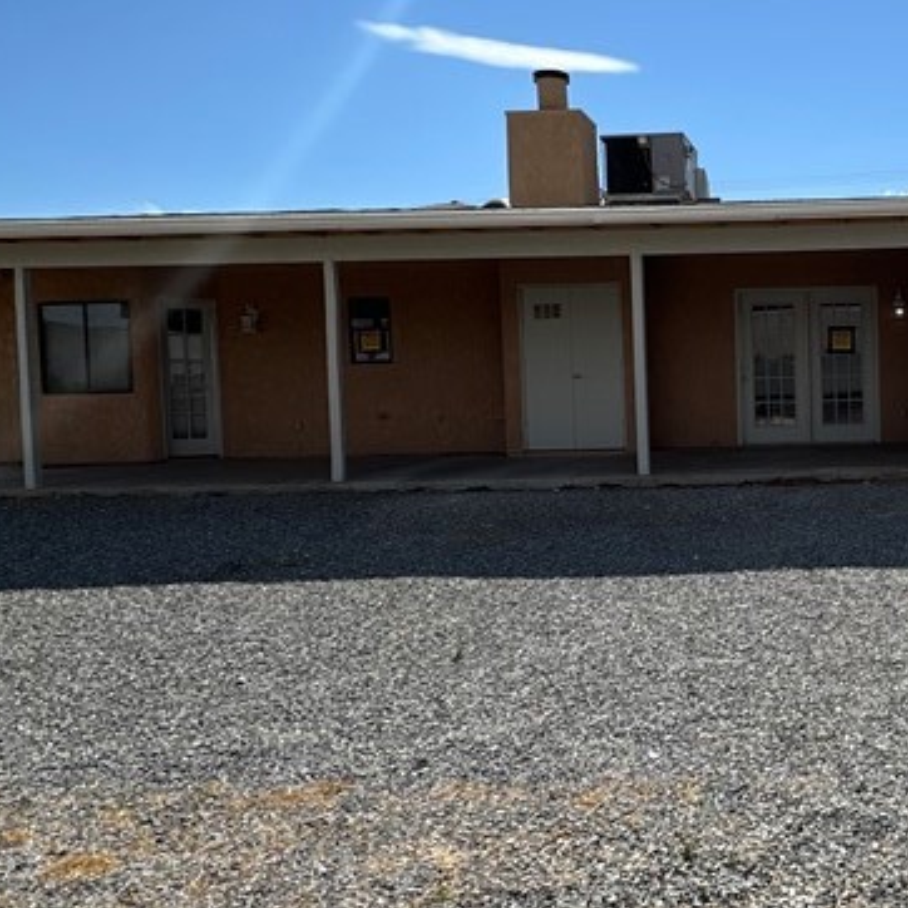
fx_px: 1039
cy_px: 439
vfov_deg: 47.2
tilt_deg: +0.8
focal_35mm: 35
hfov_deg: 41.6
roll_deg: +0.9
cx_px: 890
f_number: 2.2
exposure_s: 1/2564
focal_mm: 2.22
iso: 50
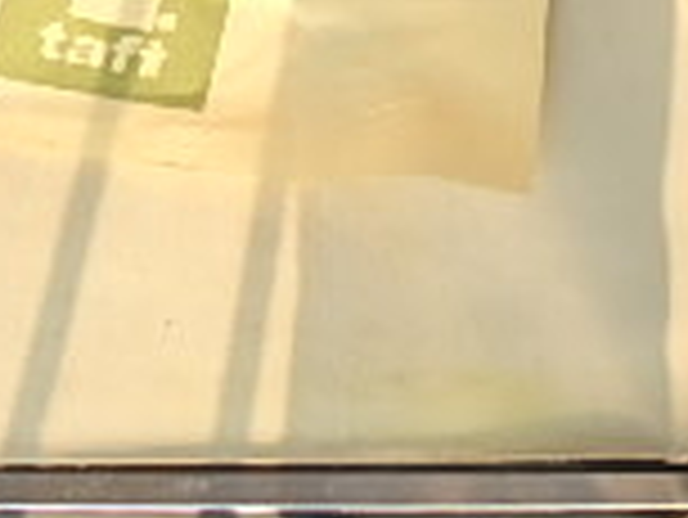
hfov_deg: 22.0
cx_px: 153
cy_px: -401
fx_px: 1750
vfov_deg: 14.8
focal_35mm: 88
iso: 125
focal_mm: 3.7
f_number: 3.5
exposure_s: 1/125
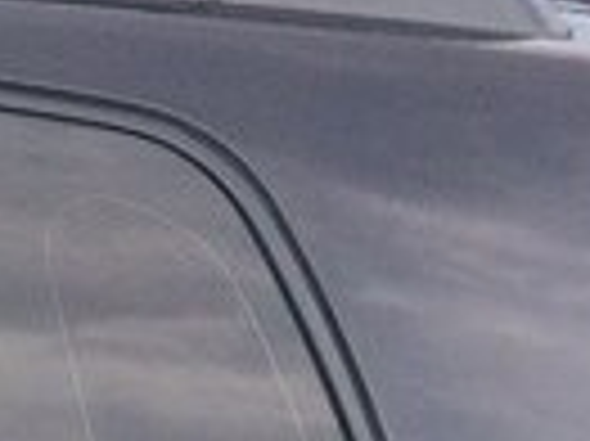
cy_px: 695
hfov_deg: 11.3
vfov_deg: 9.8
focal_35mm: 146
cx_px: -829
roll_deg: -1.9
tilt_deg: -12.7
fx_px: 2486
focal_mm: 4.15
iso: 50
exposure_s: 1/33
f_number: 2.2
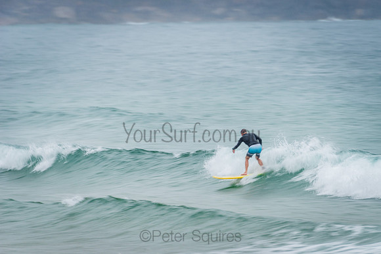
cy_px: 155
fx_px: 6480
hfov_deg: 3.4
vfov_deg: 2.2
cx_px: 233
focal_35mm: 612
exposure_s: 1/25
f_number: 7.1
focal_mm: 500
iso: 64
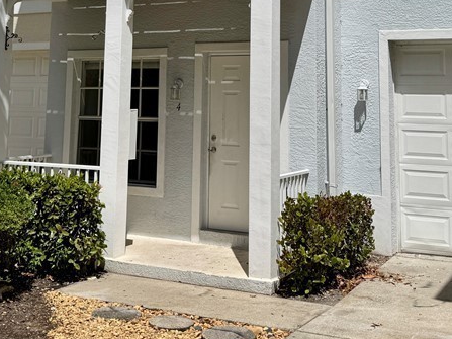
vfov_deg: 25.4
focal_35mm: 55
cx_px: 197
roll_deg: -1.1
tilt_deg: +6.3
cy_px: 8
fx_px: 718
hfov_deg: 34.9
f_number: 1.78
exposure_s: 1/12346
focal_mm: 6.76
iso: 80
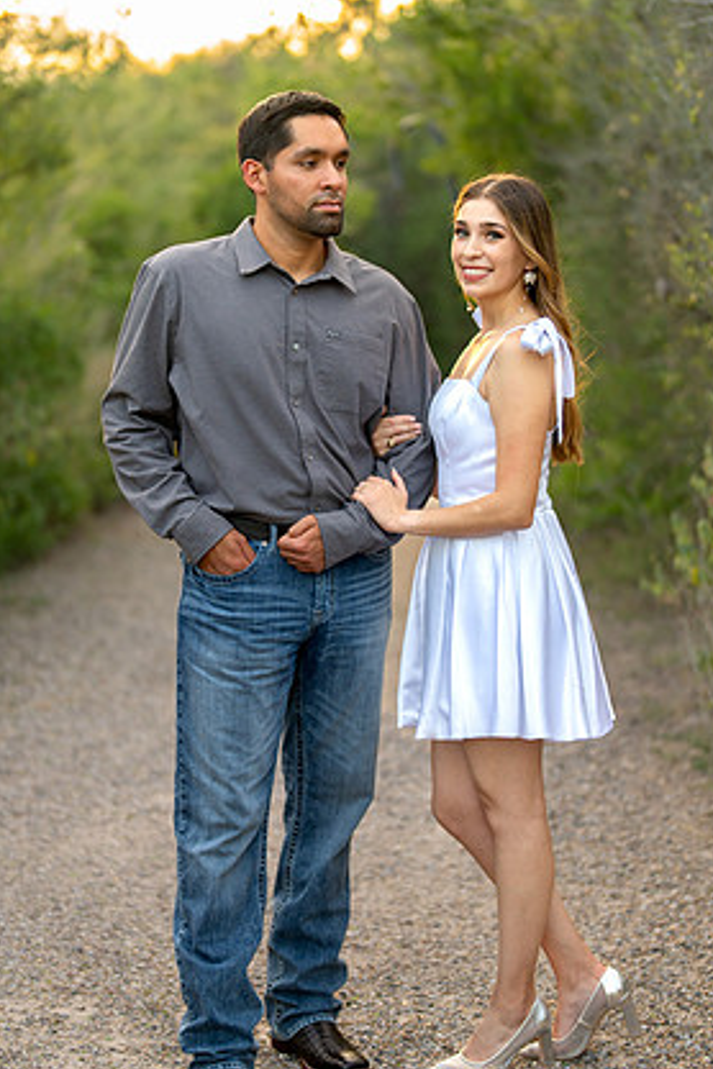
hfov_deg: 16.9
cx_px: 374
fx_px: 2406
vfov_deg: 25.1
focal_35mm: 81
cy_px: 510
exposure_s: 1/640
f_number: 1.2
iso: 200
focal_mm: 50
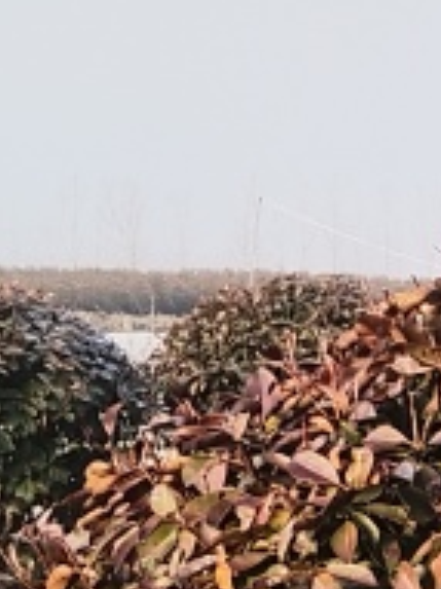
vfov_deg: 14.1
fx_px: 2347
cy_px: 604
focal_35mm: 138
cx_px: 604
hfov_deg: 10.5
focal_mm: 4.95
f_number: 1.9
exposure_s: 1/201
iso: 100
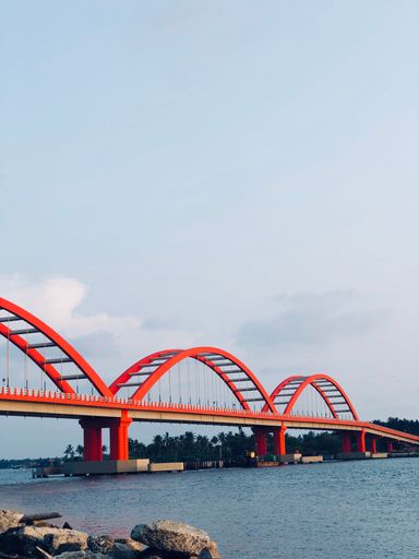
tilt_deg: +11.7
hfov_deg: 25.7
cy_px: 280
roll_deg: +1.1
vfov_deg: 33.8
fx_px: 920
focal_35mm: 57
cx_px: 210
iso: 20
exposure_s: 1/183
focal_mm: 6.6
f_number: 2.8
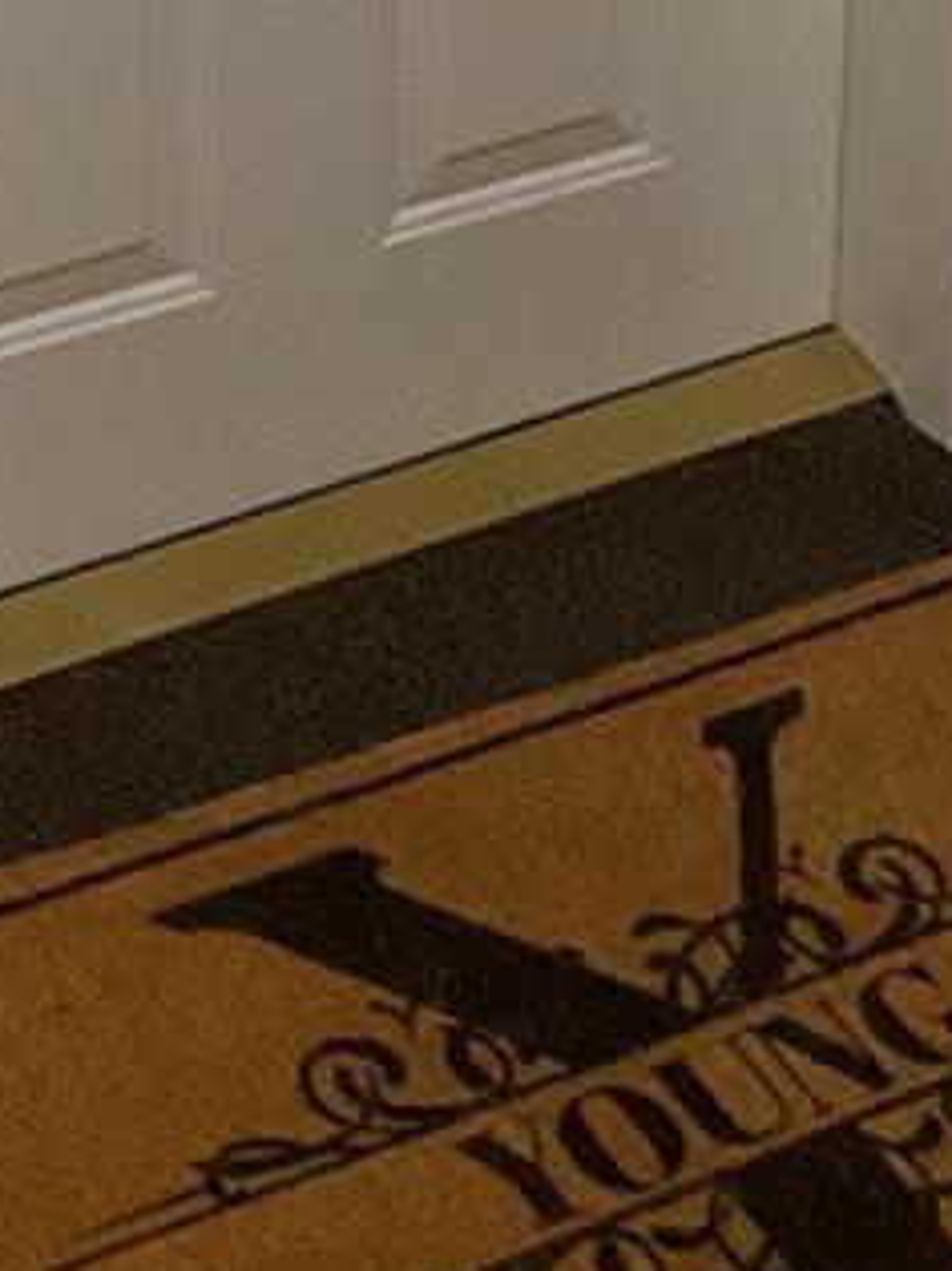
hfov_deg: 14.7
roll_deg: +0.2
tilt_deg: -14.2
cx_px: 44
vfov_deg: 16.9
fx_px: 3633
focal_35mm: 99
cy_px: -904
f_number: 1.8
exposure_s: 1/60
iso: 500
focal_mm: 4.25
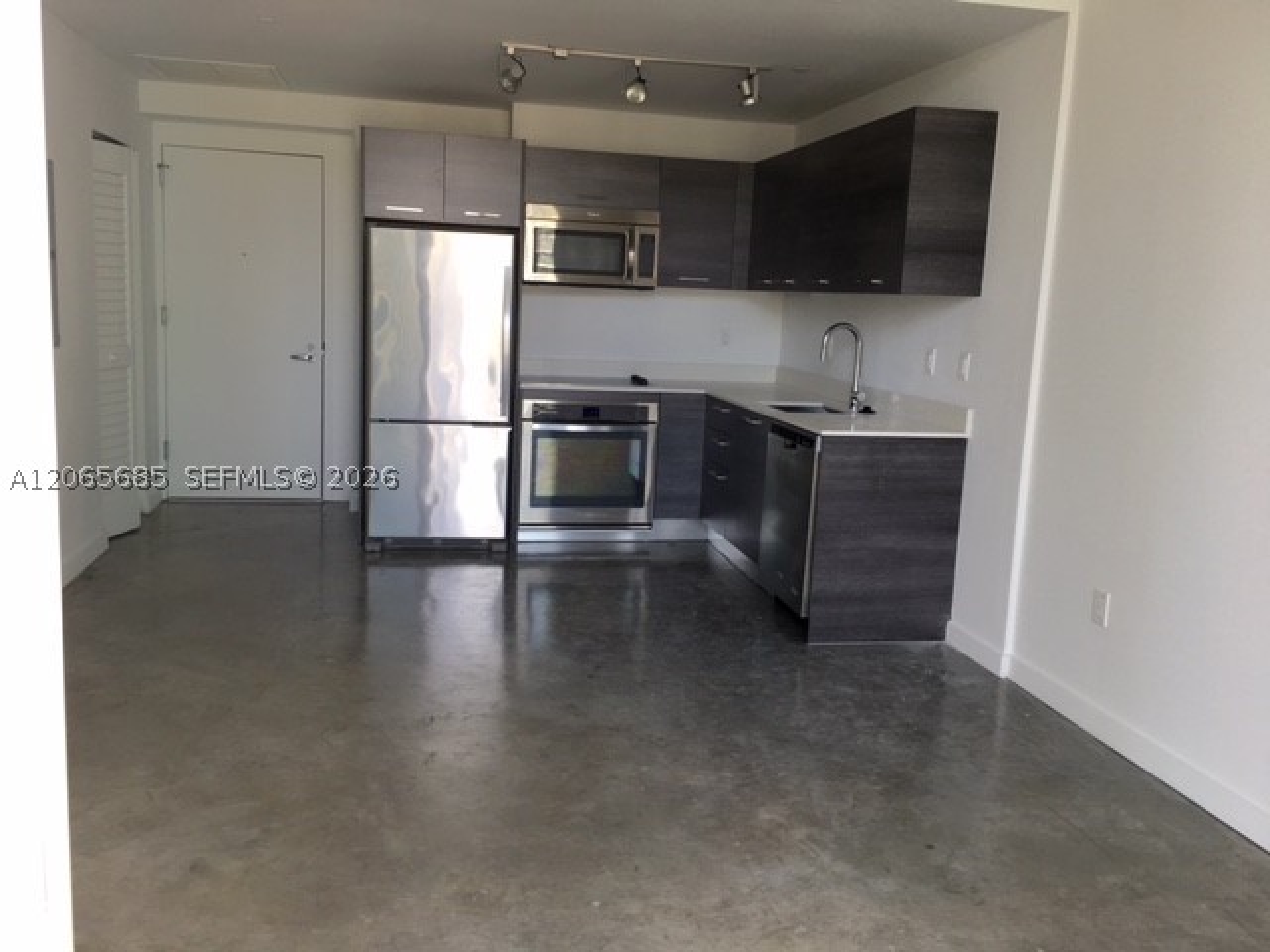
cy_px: 476
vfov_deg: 48.2
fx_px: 1064
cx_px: 635
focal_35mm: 29
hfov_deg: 61.7
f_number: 2.2
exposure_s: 1/60
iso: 25
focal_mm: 4.15
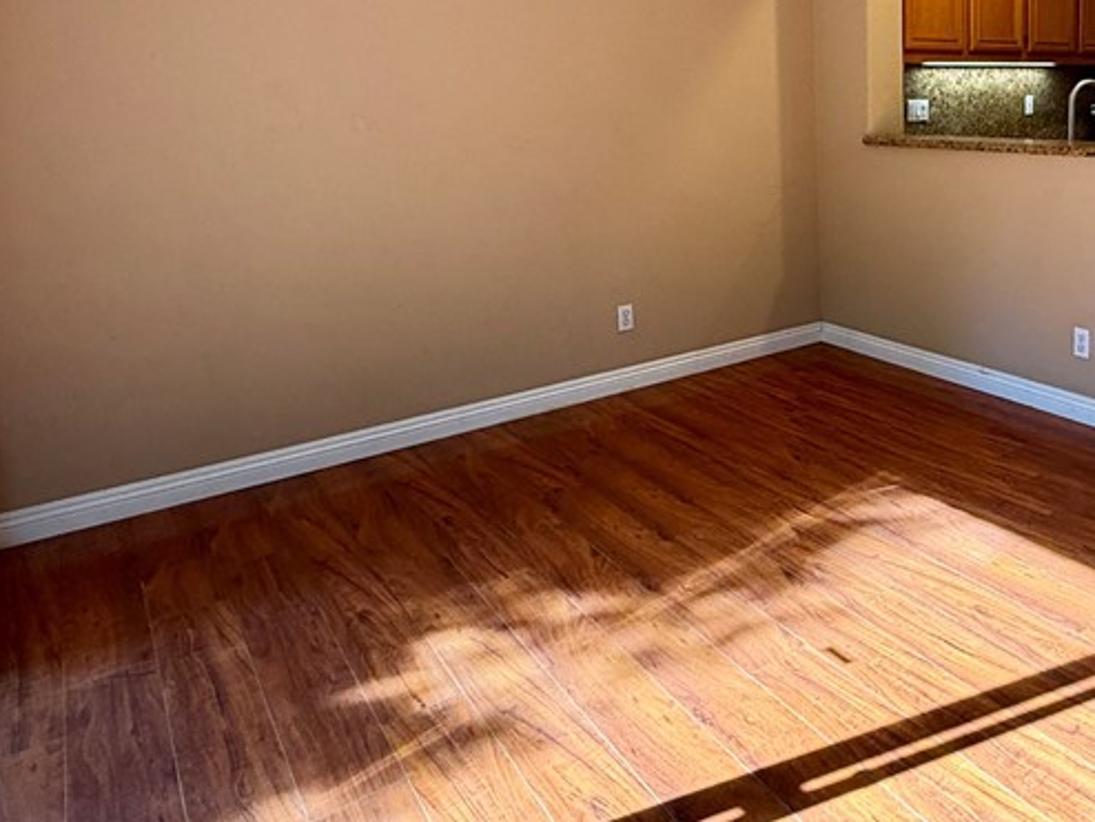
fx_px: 918
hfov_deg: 57.2
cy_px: 202
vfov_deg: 46.5
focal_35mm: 29
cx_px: 873
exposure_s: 1/120
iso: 125
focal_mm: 2.22
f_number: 2.2
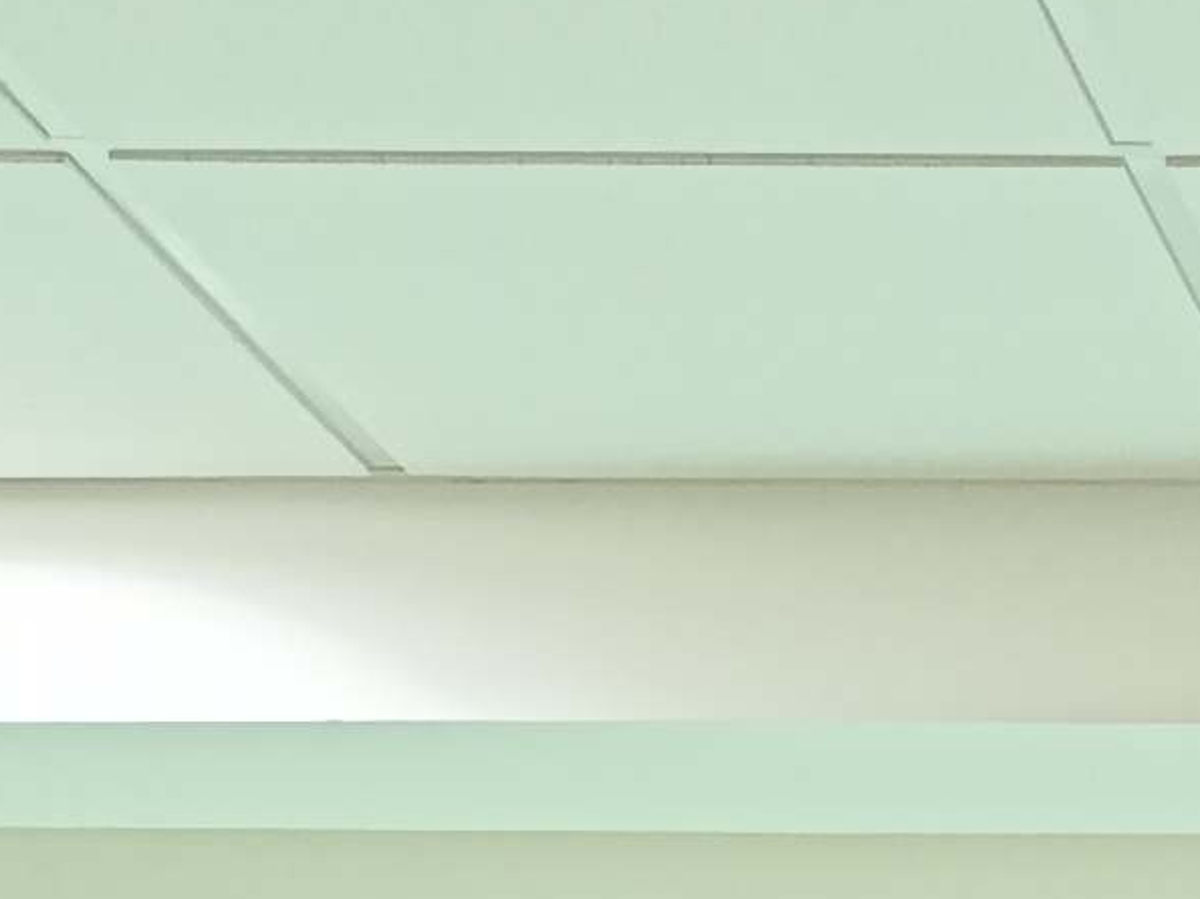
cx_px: 2182
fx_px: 6204
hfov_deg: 10.4
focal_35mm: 179
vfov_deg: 7.4
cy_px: 2556
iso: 367
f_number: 1.5
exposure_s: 1/101
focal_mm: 4.94
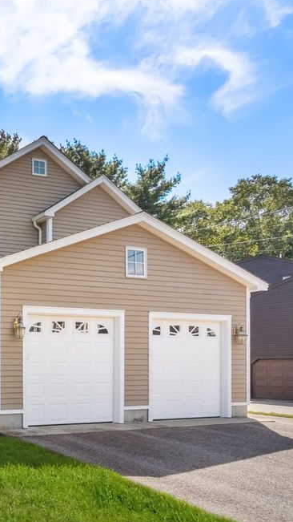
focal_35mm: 28
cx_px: -109
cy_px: 262
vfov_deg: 67.9
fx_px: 387
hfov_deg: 30.4
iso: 320
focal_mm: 17
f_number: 7.1
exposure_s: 1/200
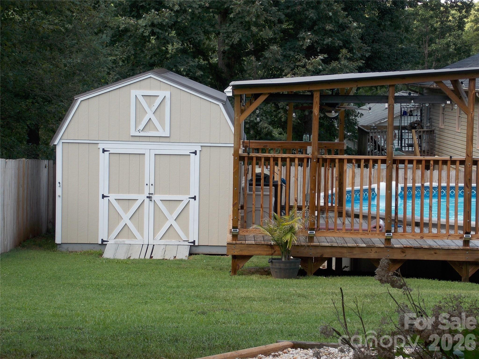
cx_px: 240
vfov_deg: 15.2
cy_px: 180
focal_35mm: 97
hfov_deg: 20.2
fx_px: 1342
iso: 80
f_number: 4.6
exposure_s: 1/100
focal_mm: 17.2
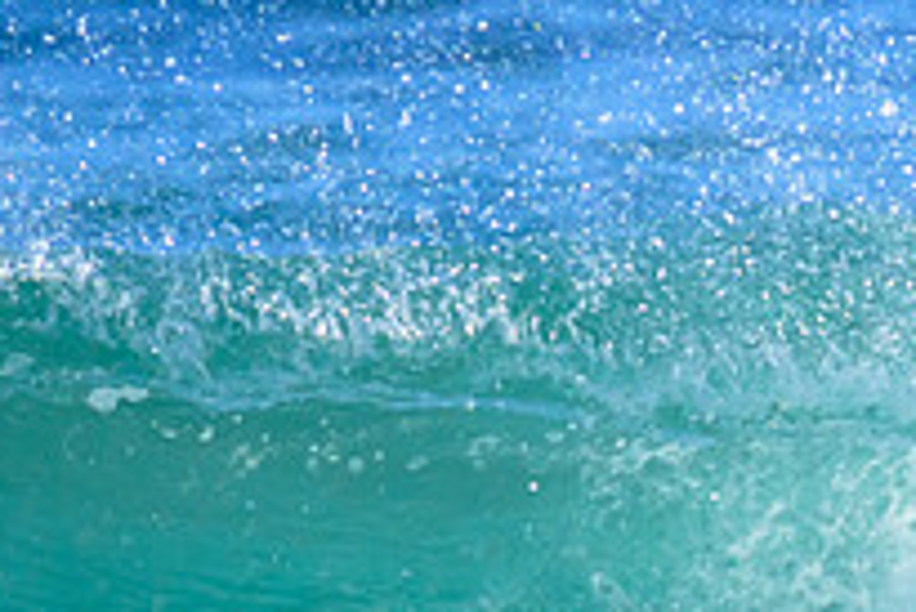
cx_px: 937
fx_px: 71598
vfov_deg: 0.5
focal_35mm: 2812
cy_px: 612
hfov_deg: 0.7
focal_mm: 800
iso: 2200
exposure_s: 1/2000
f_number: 11
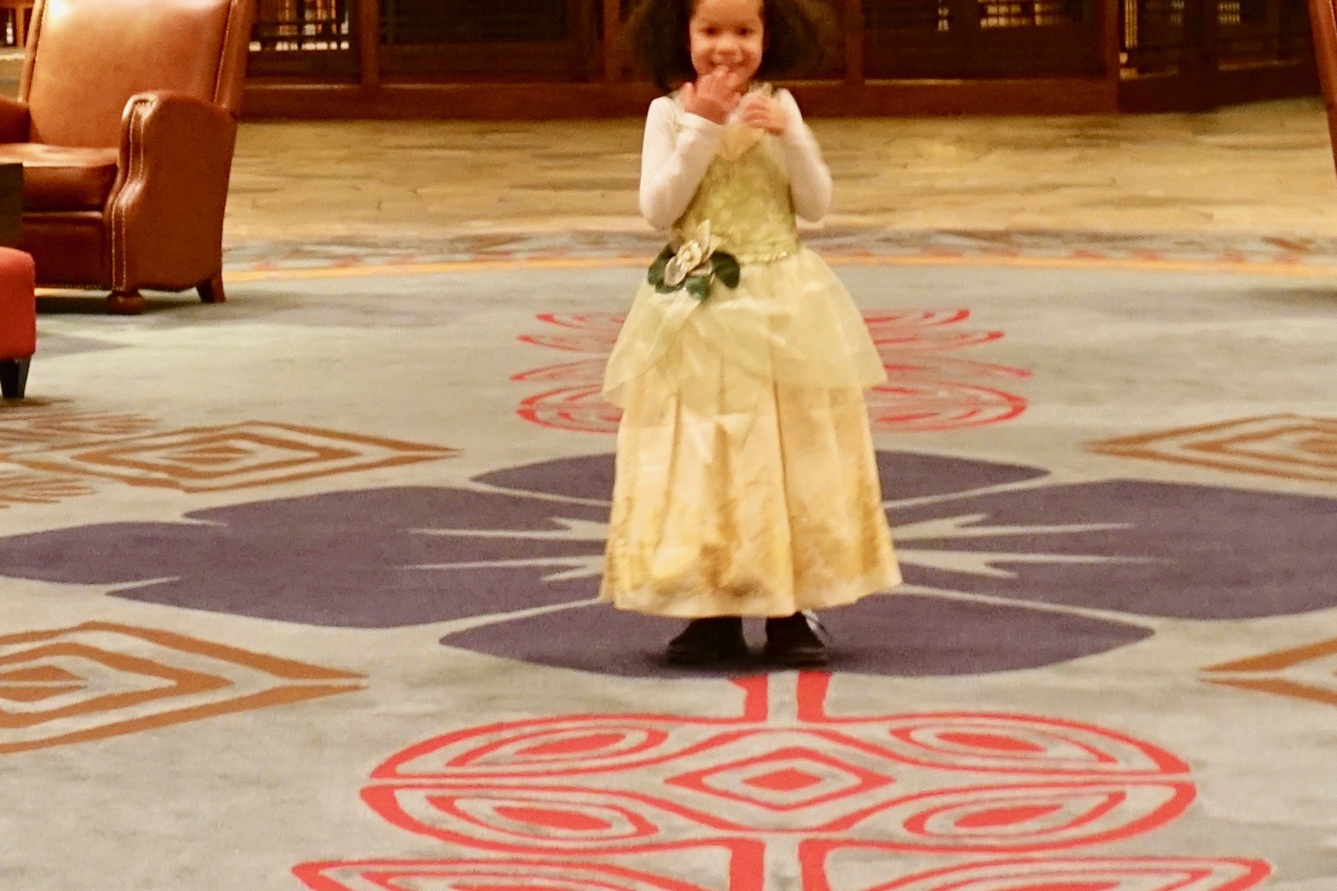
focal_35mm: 185
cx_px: 438
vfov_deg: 7.3
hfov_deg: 11.1
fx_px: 6870
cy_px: -273
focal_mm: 21.01
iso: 1000
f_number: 2.8
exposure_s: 1/8
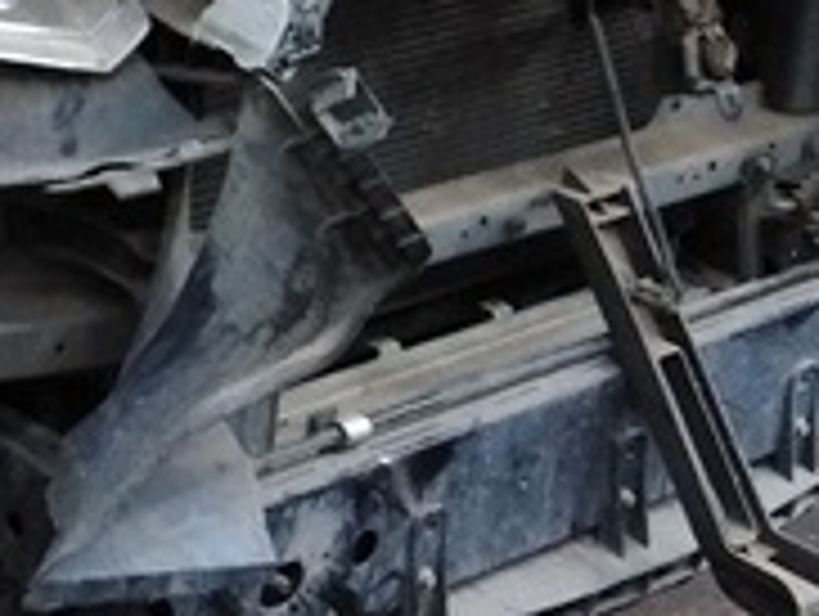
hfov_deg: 17.4
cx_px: -310
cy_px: -130
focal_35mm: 104
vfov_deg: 13.8
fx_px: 2464
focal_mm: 3.46
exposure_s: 1/20
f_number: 2.2
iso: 435
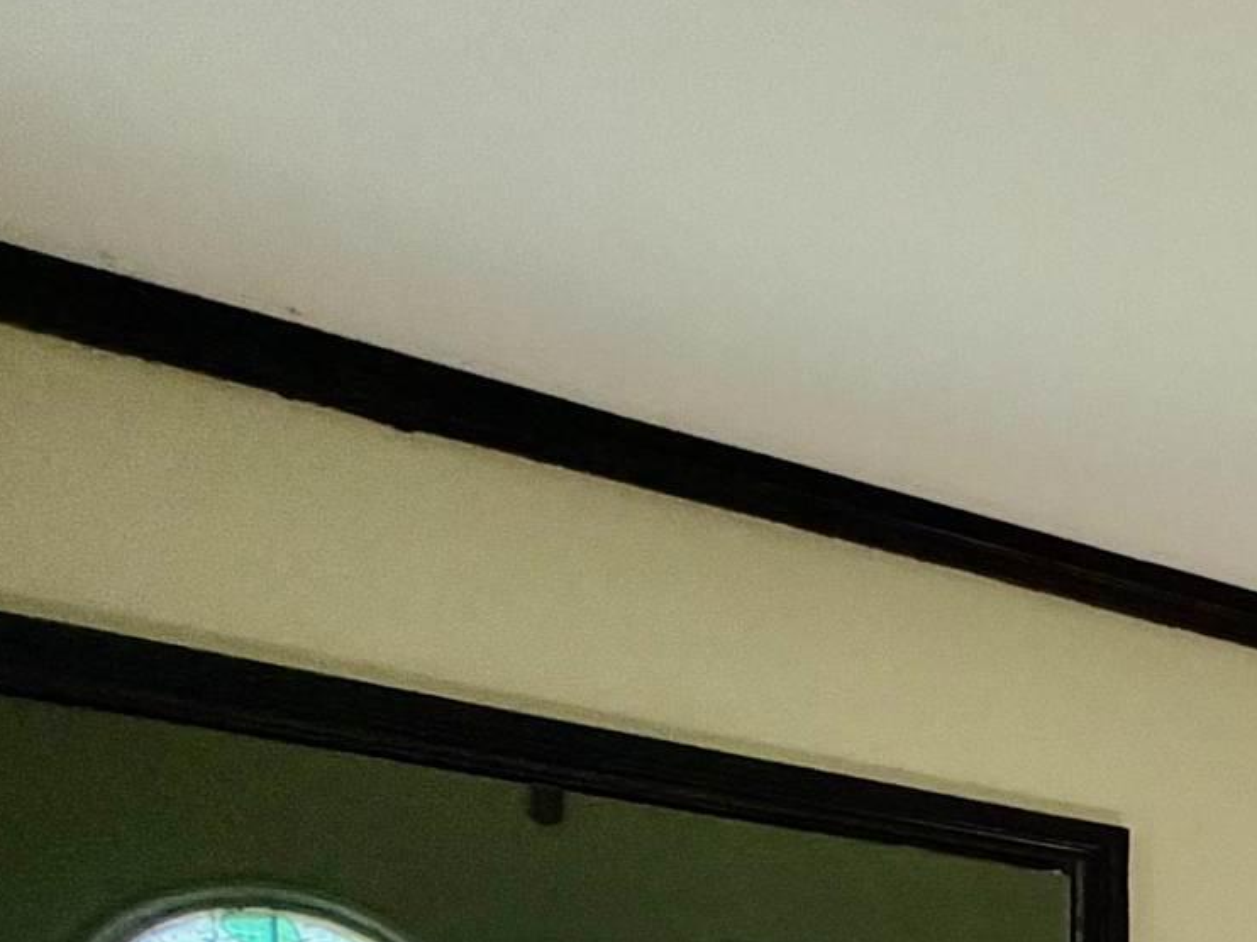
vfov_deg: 20.8
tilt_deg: -1.6
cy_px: 1472
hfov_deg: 19.5
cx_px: 2482
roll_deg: -0.4
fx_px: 2105
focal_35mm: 58
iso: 320
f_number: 2.2
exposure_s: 1/60
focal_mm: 2.22
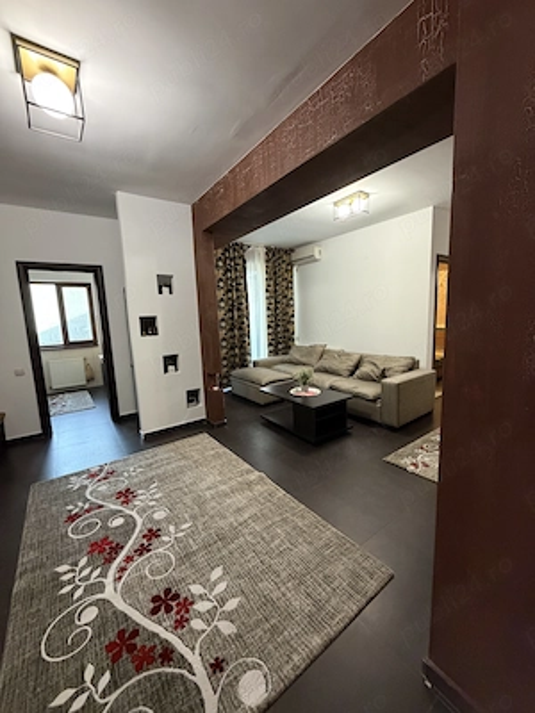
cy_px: 356
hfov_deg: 85.7
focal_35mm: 14
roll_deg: +1.7
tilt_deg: -8.0
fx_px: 288
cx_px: 268
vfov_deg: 102.1
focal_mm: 2.22
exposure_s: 1/50
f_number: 2.2
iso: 640
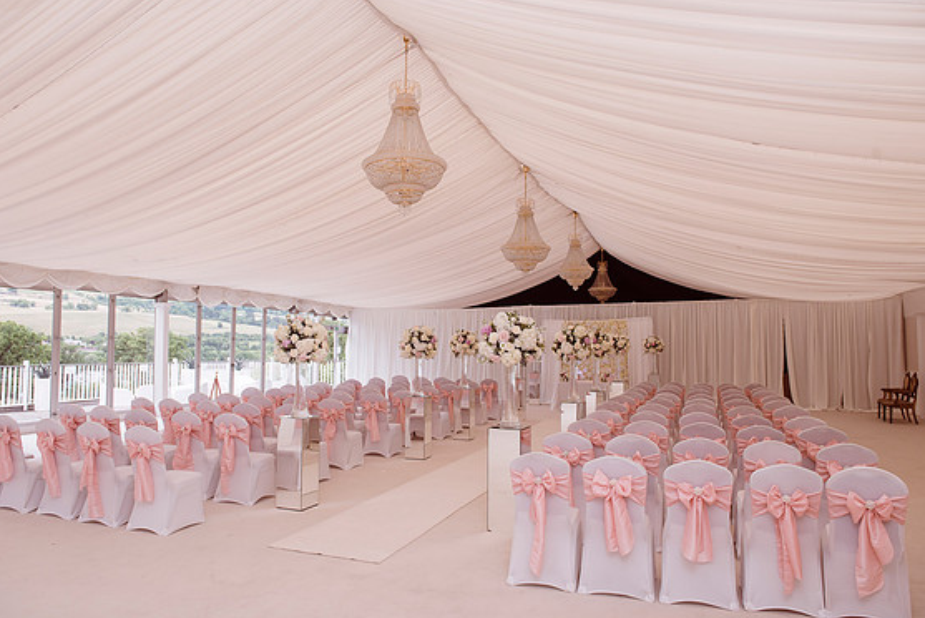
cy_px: 302
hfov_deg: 71.5
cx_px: 450
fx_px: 643
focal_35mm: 25
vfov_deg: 51.3
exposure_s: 1/250
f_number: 5.6
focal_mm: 24
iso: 320
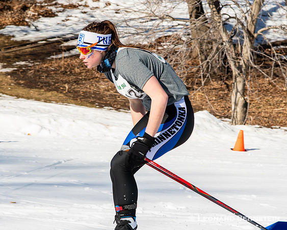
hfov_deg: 13.1
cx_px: 134
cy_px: 112
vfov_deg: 10.5
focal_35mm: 147
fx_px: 1247
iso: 400
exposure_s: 1/1000
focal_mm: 85
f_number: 8
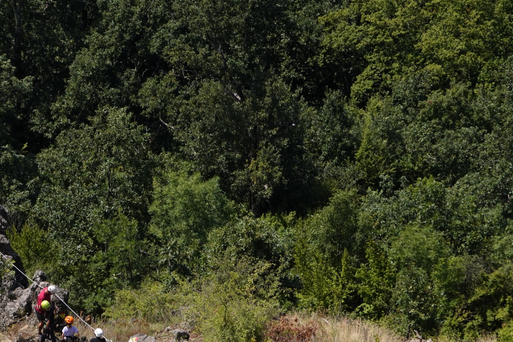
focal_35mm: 143
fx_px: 2035
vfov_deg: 9.6
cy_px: 283
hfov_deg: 14.3
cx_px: 87
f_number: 5.6
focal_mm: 55
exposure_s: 1/1250
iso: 320
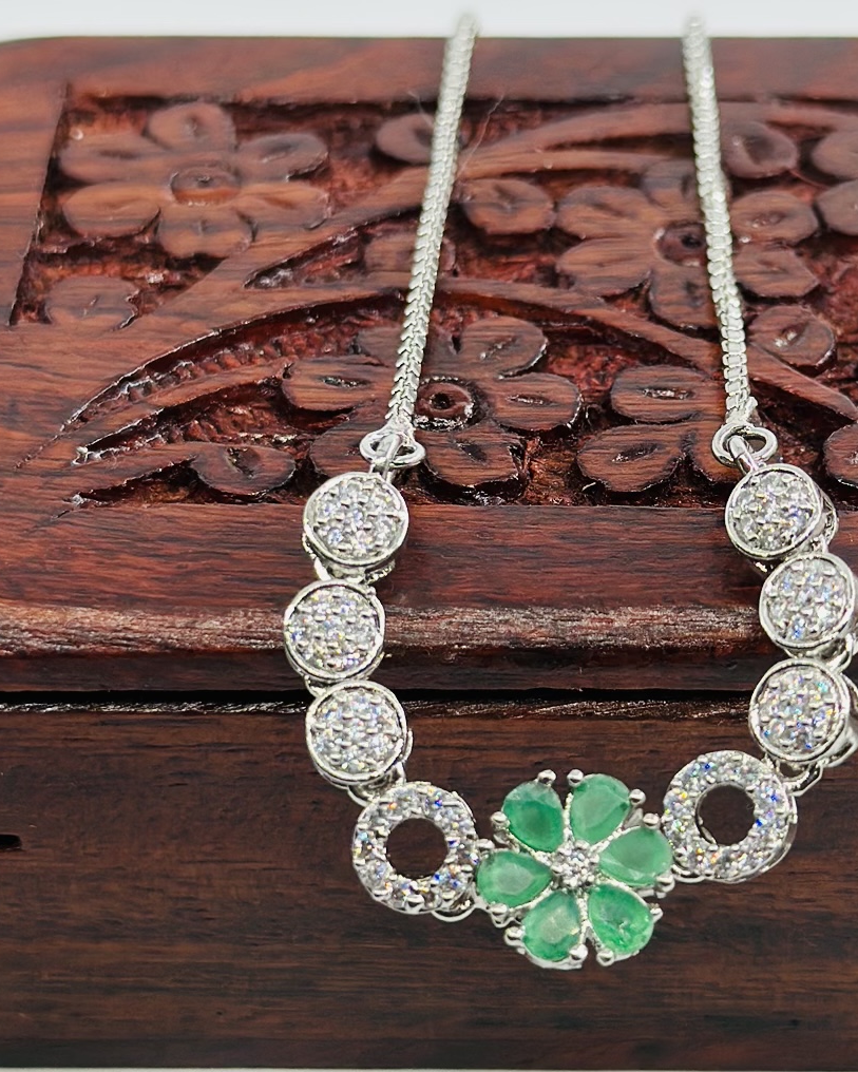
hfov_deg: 16.5
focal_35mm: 93
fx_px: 2952
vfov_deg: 20.6
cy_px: 439
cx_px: 548
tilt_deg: -39.9
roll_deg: -2.7
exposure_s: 1/830
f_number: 1.78
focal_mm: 6.86
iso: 80
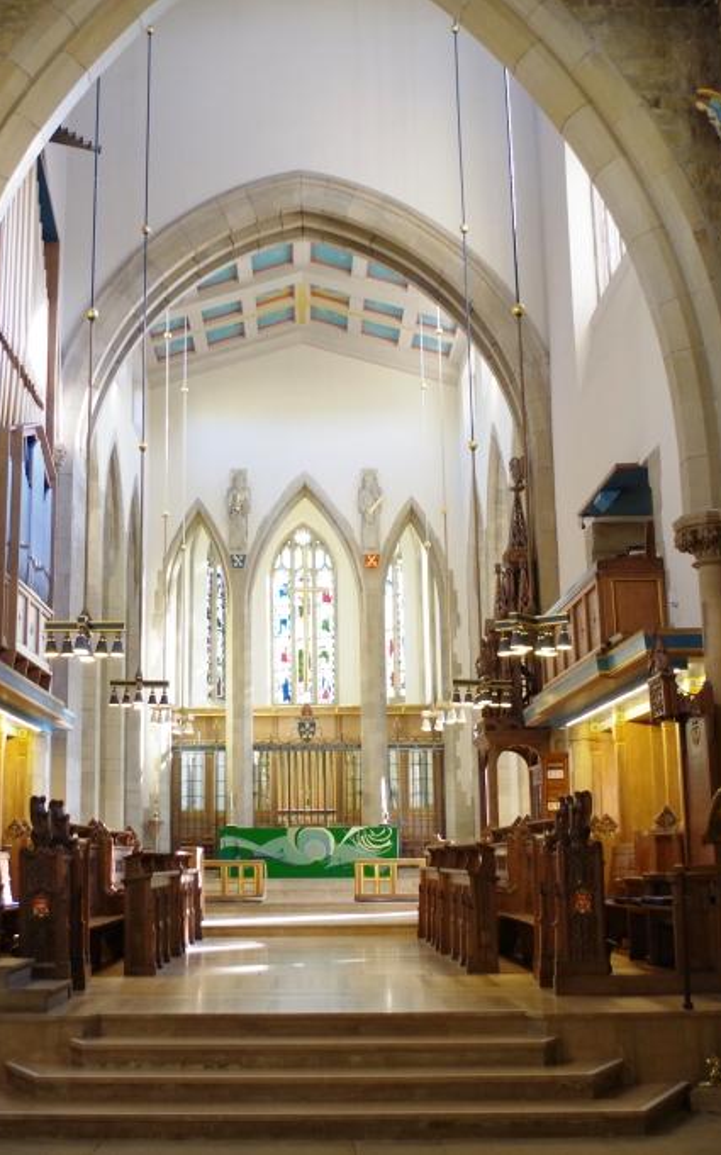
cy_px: 578
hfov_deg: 27.9
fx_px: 1448
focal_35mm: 46
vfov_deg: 43.5
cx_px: 283
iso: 800
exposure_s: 1/50
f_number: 4
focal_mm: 20
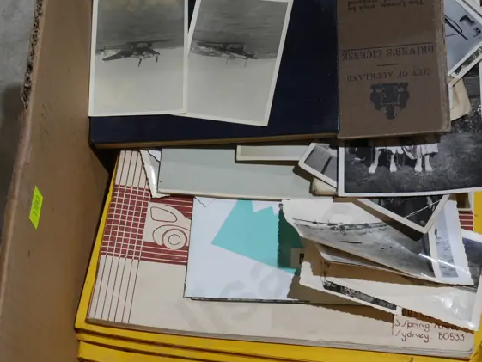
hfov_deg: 26.6
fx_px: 1017
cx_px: 311
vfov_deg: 20.1
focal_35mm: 73
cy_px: 246
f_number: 4.4
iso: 200
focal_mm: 20
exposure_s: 1/60
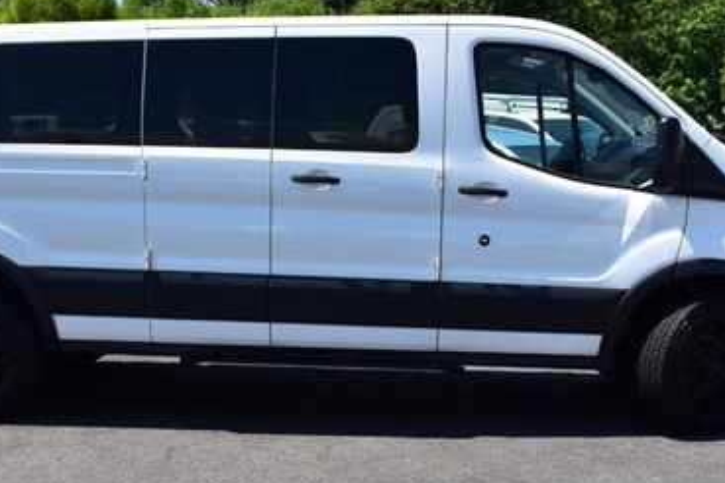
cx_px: 269
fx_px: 1206
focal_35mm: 60
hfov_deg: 33.3
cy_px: 361
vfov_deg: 22.5
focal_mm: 23
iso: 360
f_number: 11
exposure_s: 1/500
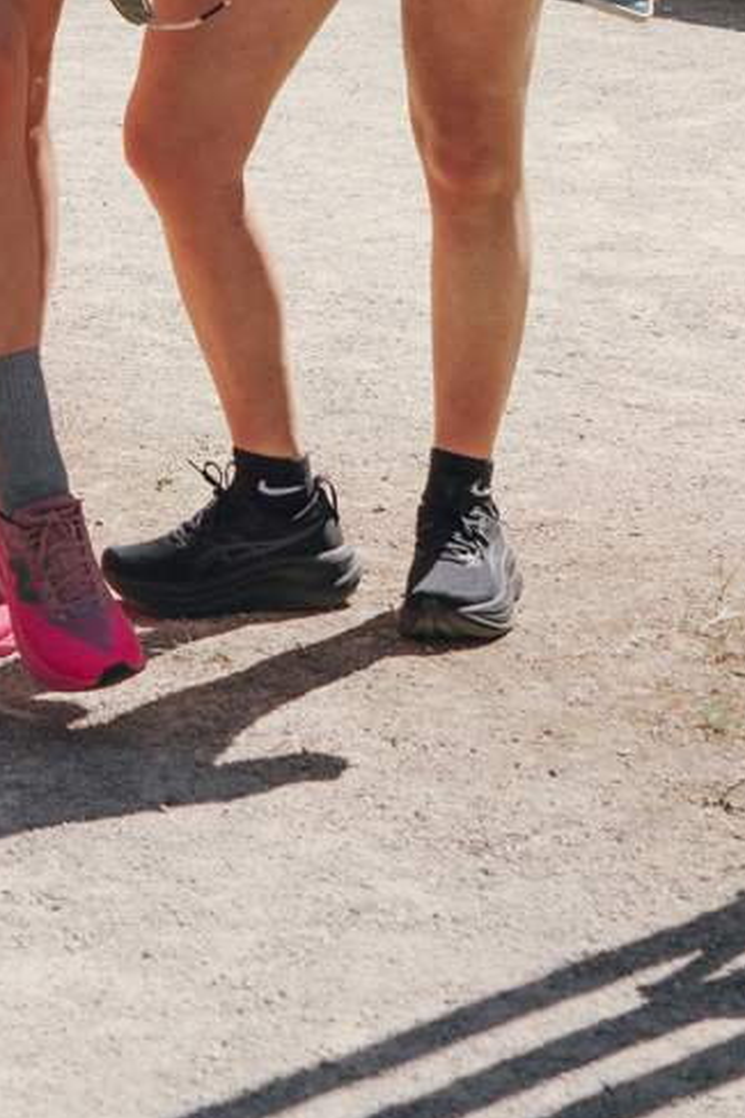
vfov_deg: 14.6
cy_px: -628
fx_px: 4007
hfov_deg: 10.3
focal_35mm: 129
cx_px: -355
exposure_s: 1/800
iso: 125
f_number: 5
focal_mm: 41
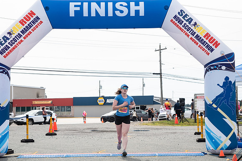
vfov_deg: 20.7
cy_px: 98
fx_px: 442
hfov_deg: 30.6
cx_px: 121
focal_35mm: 66
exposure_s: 1/3200
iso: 800
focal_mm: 52
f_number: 4
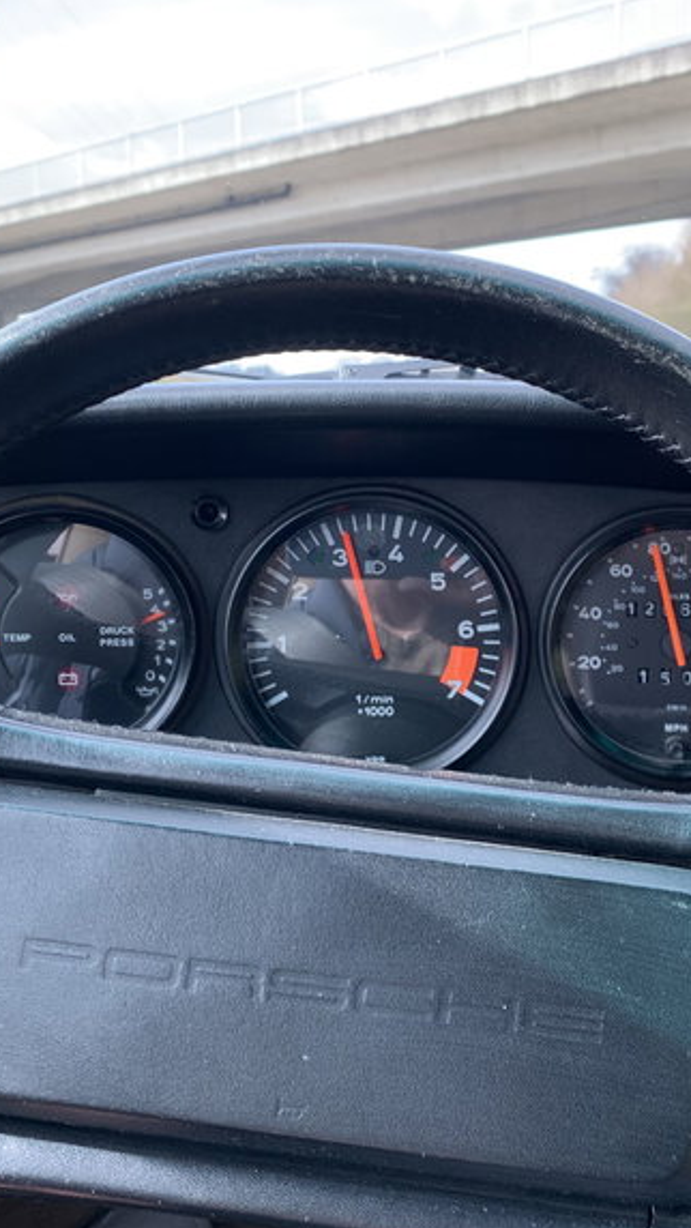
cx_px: 418
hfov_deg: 31.1
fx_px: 1237
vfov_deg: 52.8
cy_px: 614
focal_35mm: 38
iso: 25
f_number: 1.8
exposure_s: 1/136
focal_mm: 4.25
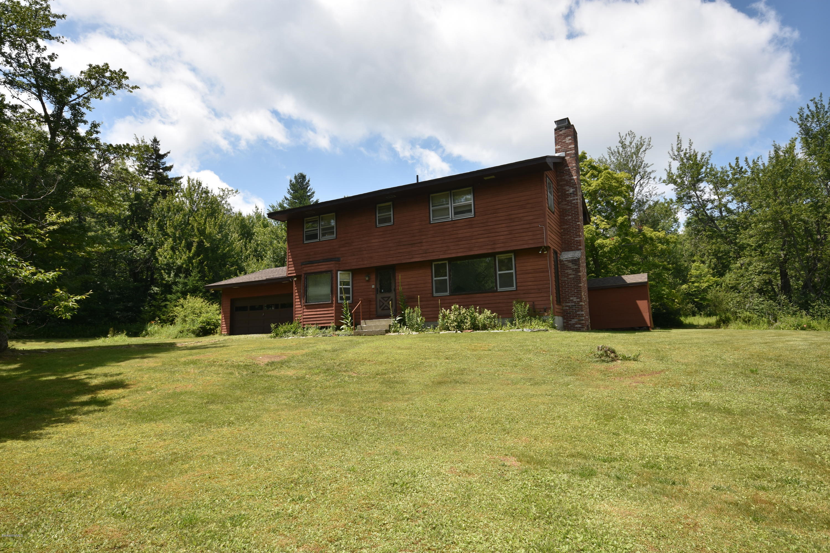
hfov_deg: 81.2
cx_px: 415
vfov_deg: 59.5
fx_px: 484
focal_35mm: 21
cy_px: 276
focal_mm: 14
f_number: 8
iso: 100
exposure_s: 1/250
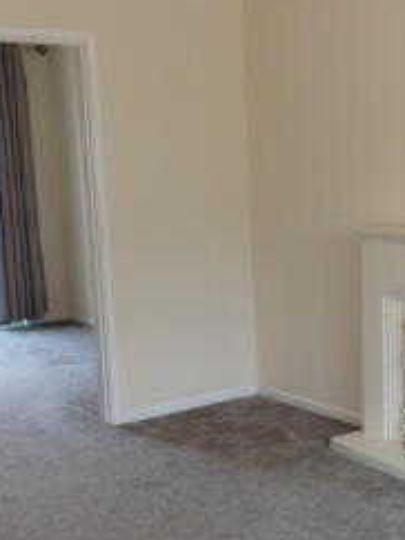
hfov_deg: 24.0
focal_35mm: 60
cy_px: 339
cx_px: 319
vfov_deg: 32.0
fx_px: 937
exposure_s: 1/50
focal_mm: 4.5
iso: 100
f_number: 3
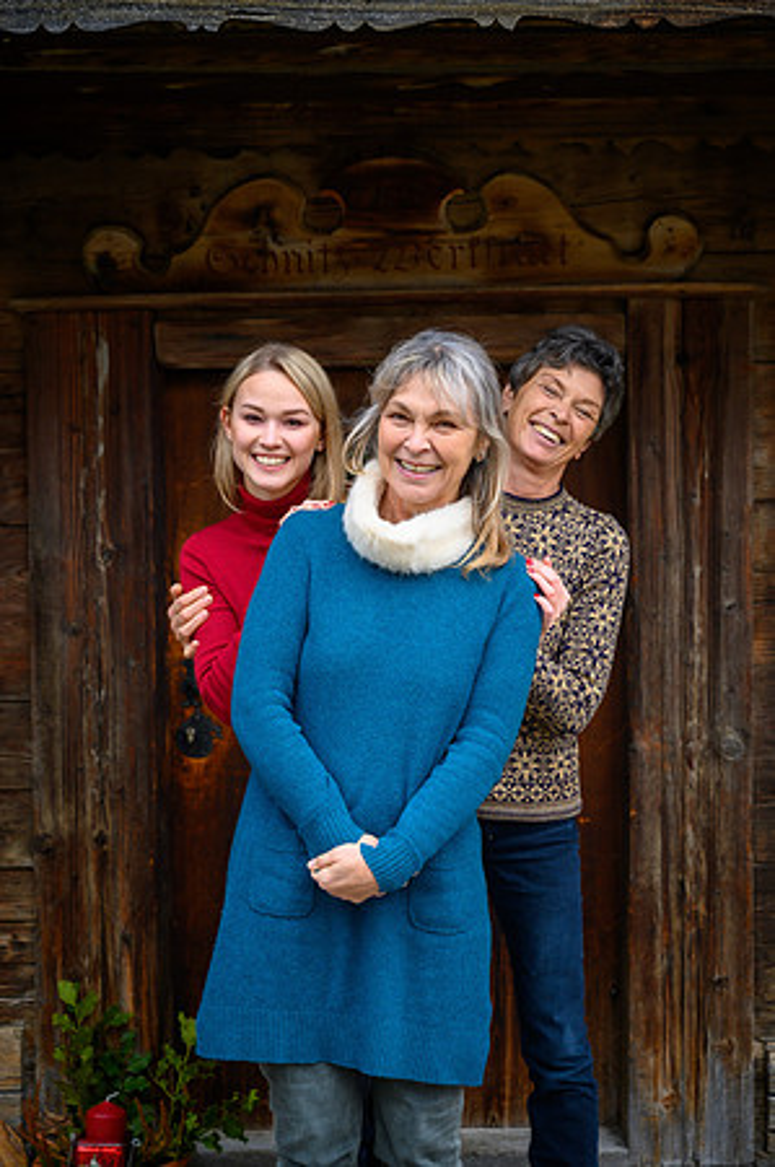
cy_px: 584
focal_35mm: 70
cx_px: 388
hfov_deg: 19.4
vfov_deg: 28.9
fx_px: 2265
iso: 640
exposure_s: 1/320
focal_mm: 70
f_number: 4.5
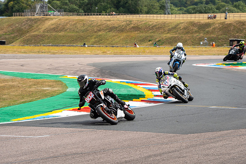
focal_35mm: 200
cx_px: 123
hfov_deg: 10.3
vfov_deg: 6.9
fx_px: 1367
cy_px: 82
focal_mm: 200
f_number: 10
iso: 250
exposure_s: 1/500
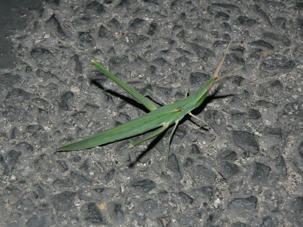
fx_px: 718
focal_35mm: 82
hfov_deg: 23.8
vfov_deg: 18.0
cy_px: 114
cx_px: 152
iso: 100
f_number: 4
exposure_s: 1/60
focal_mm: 13.6
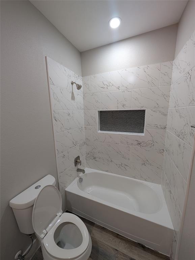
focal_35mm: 12
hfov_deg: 94.6
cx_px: 98
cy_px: 130
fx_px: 90
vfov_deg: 110.5
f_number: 1.7
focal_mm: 2.02
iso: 71
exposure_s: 1/60
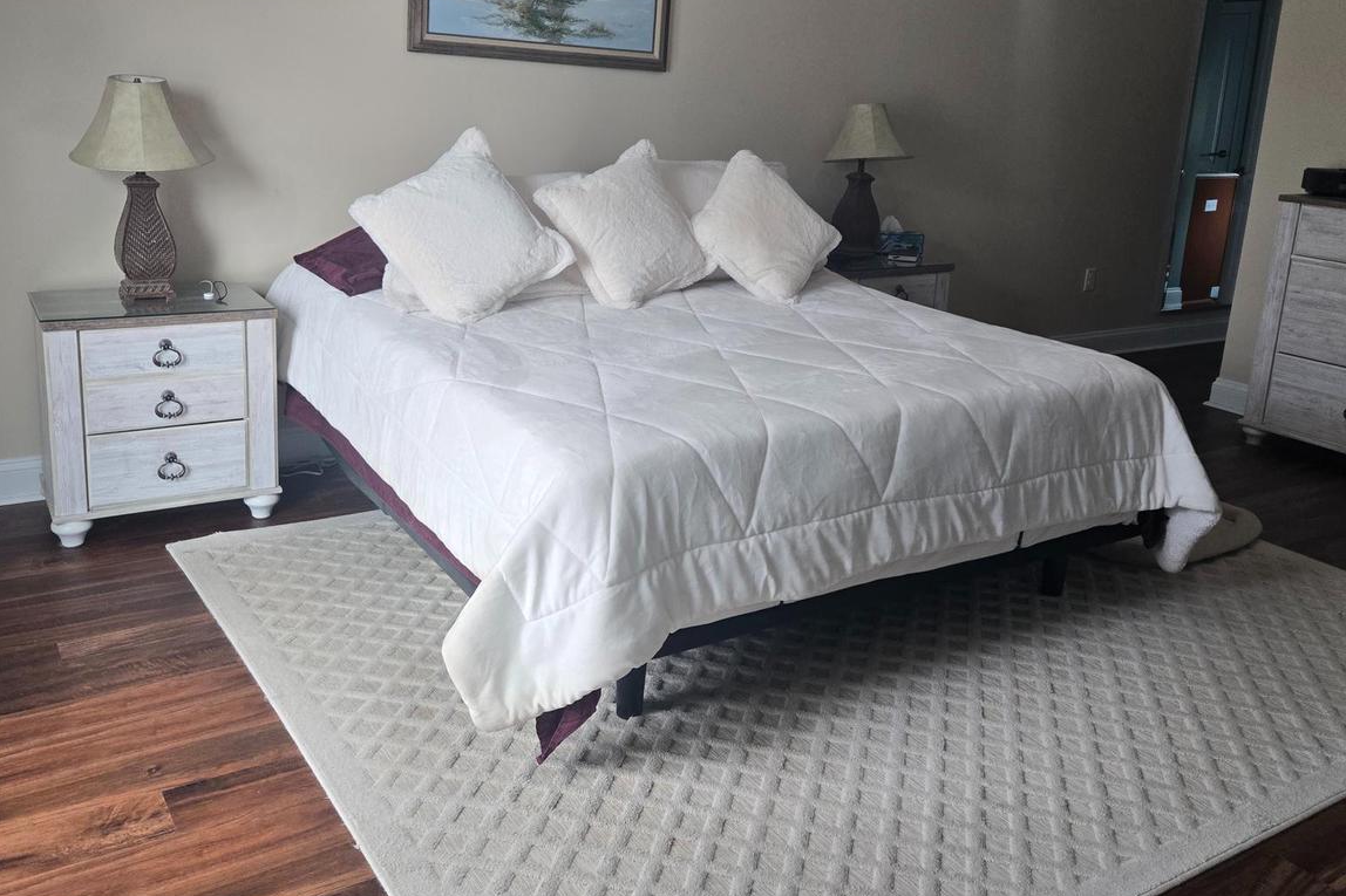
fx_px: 1196
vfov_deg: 40.8
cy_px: 328
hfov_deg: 58.7
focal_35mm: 32
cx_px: 672
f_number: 1.8
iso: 125
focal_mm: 5.4
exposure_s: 1/120
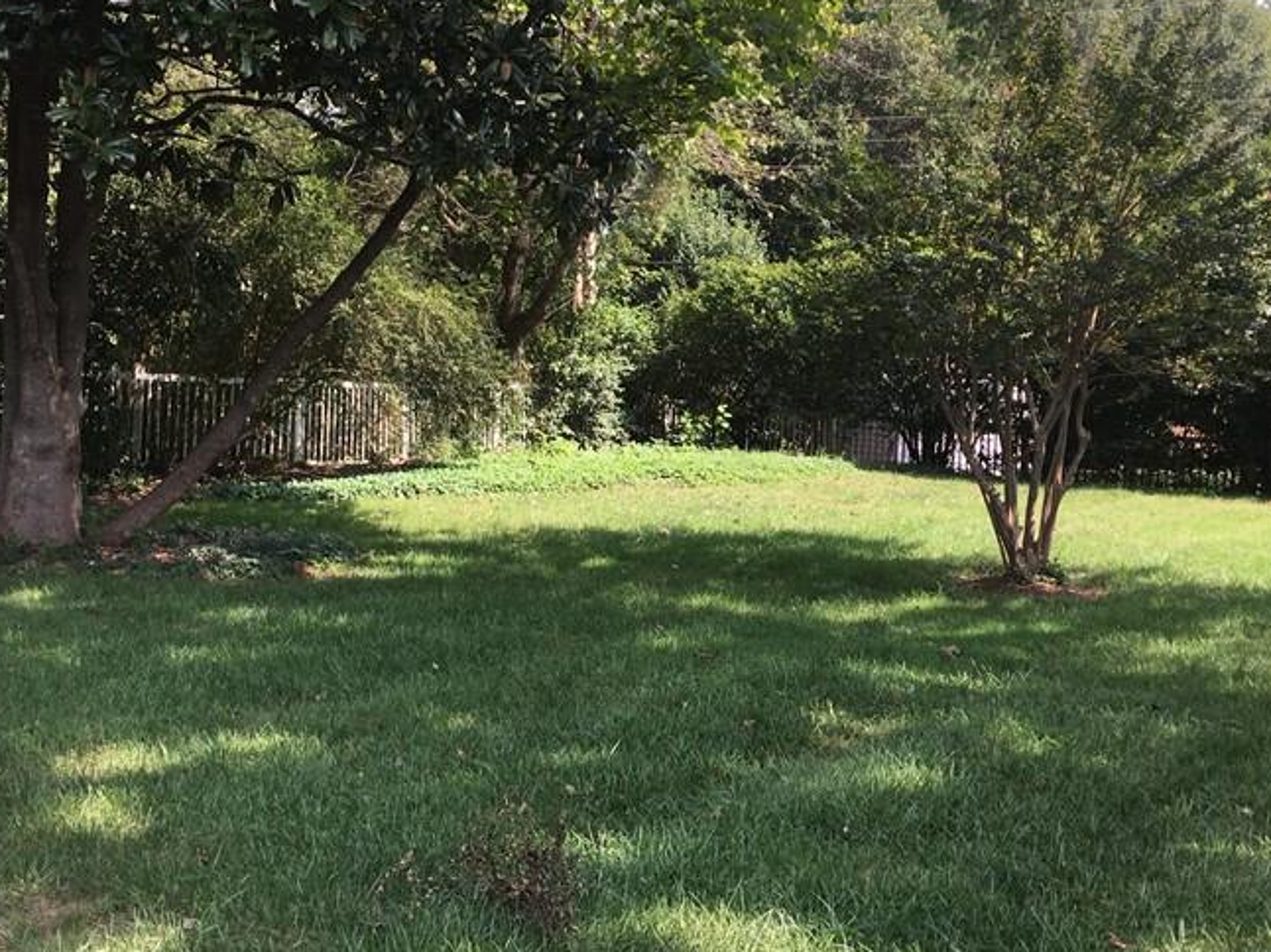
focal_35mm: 46
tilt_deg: -2.1
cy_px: 452
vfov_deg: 31.5
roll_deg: -1.3
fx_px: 1688
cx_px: 637
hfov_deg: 41.3
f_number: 2.2
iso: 25
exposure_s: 1/366
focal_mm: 4.15
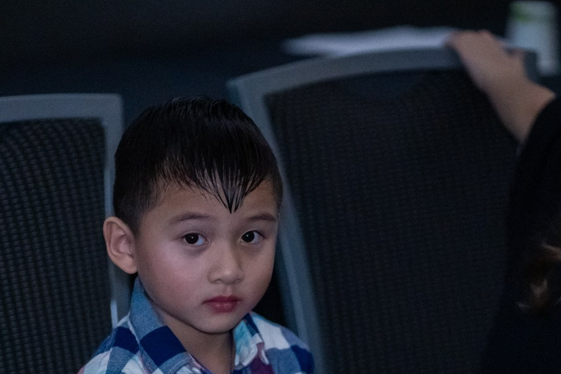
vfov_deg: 7.1
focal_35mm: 192
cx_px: 207
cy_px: 388
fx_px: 2991
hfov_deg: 10.7
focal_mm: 85
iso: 5000
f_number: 1.8
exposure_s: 1/640
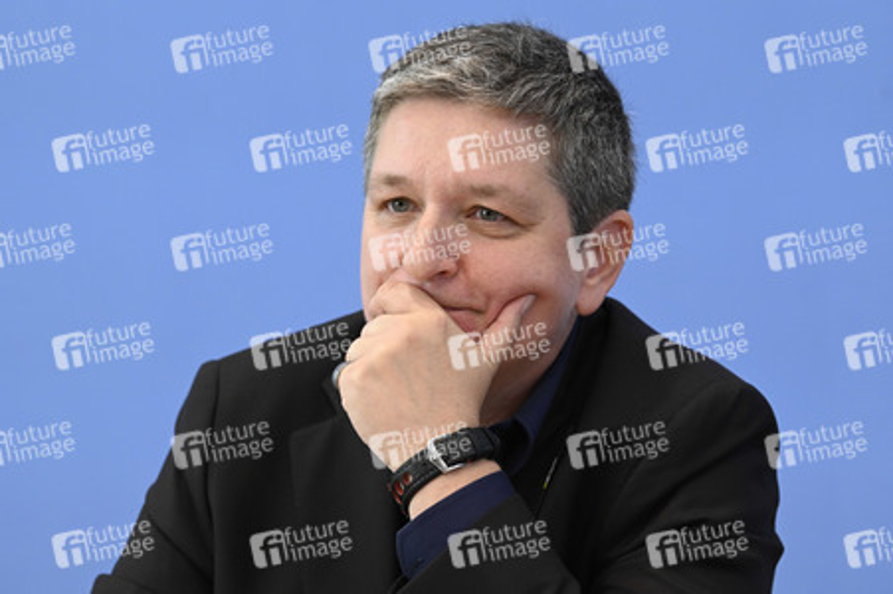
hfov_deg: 13.3
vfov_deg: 8.8
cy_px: 297
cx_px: 446
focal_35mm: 155
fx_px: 3842
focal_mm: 155
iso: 3200
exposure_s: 1/800
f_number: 5
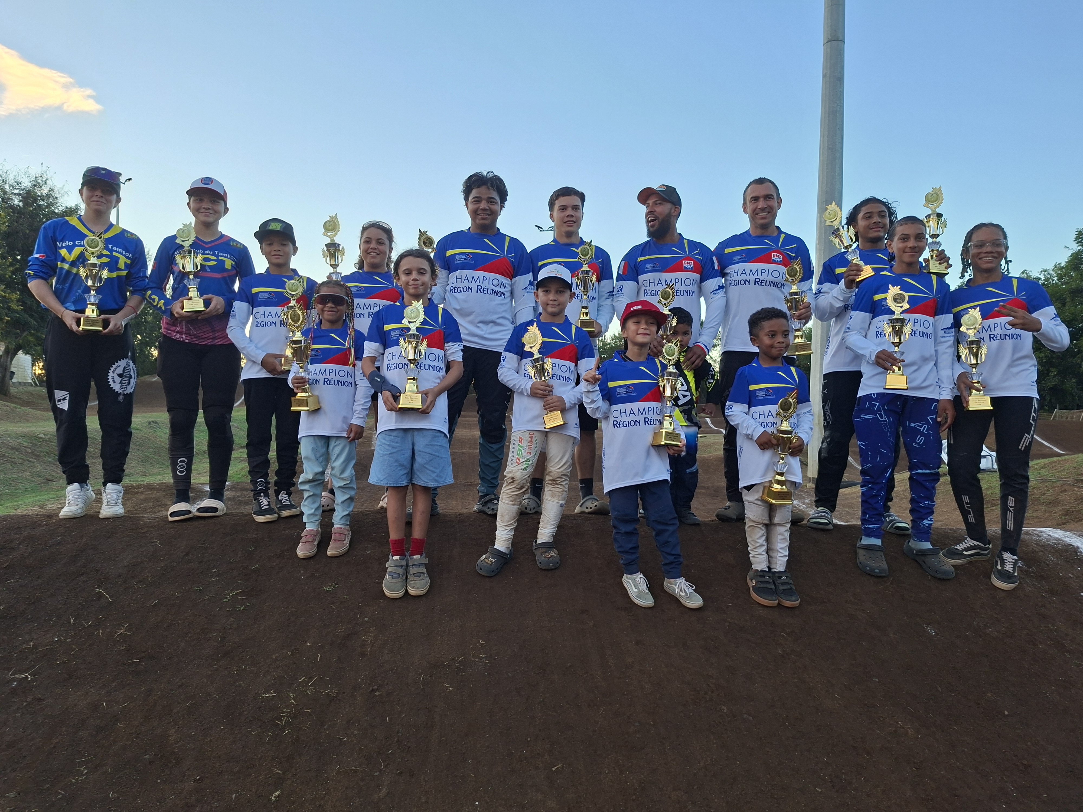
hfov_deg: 73.9
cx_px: 542
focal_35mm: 23
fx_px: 720
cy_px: 406
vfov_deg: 58.9
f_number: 1.8
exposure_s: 1/271
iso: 50
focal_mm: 5.54
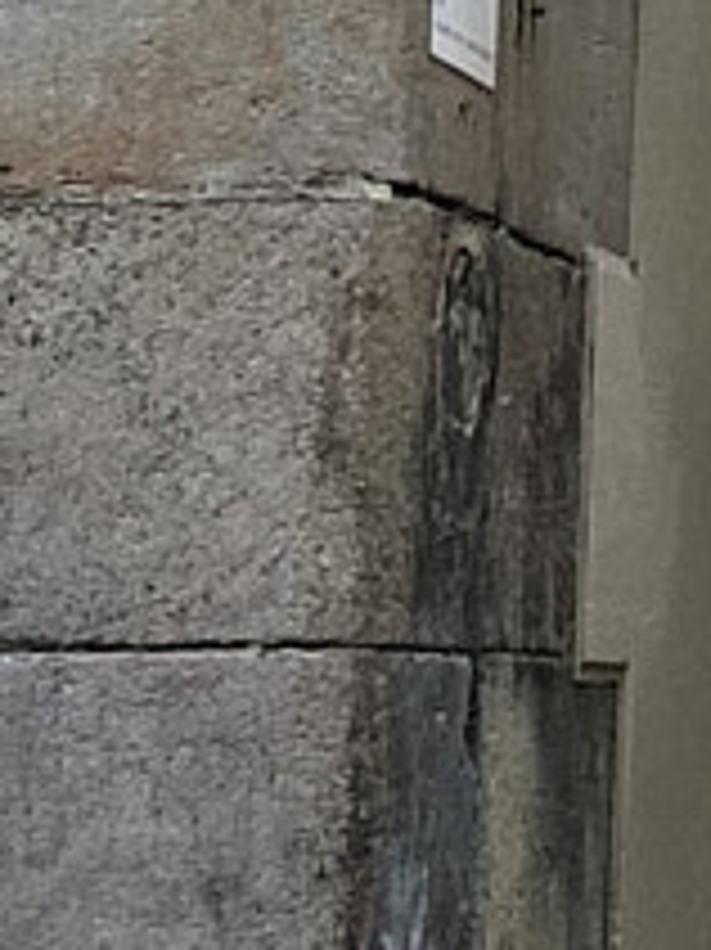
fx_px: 5812
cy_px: -302
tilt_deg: +10.9
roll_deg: +0.0
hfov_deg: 6.5
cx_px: 1912
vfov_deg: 9.2
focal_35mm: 212
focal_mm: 4
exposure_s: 1/100
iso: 32
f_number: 1.8
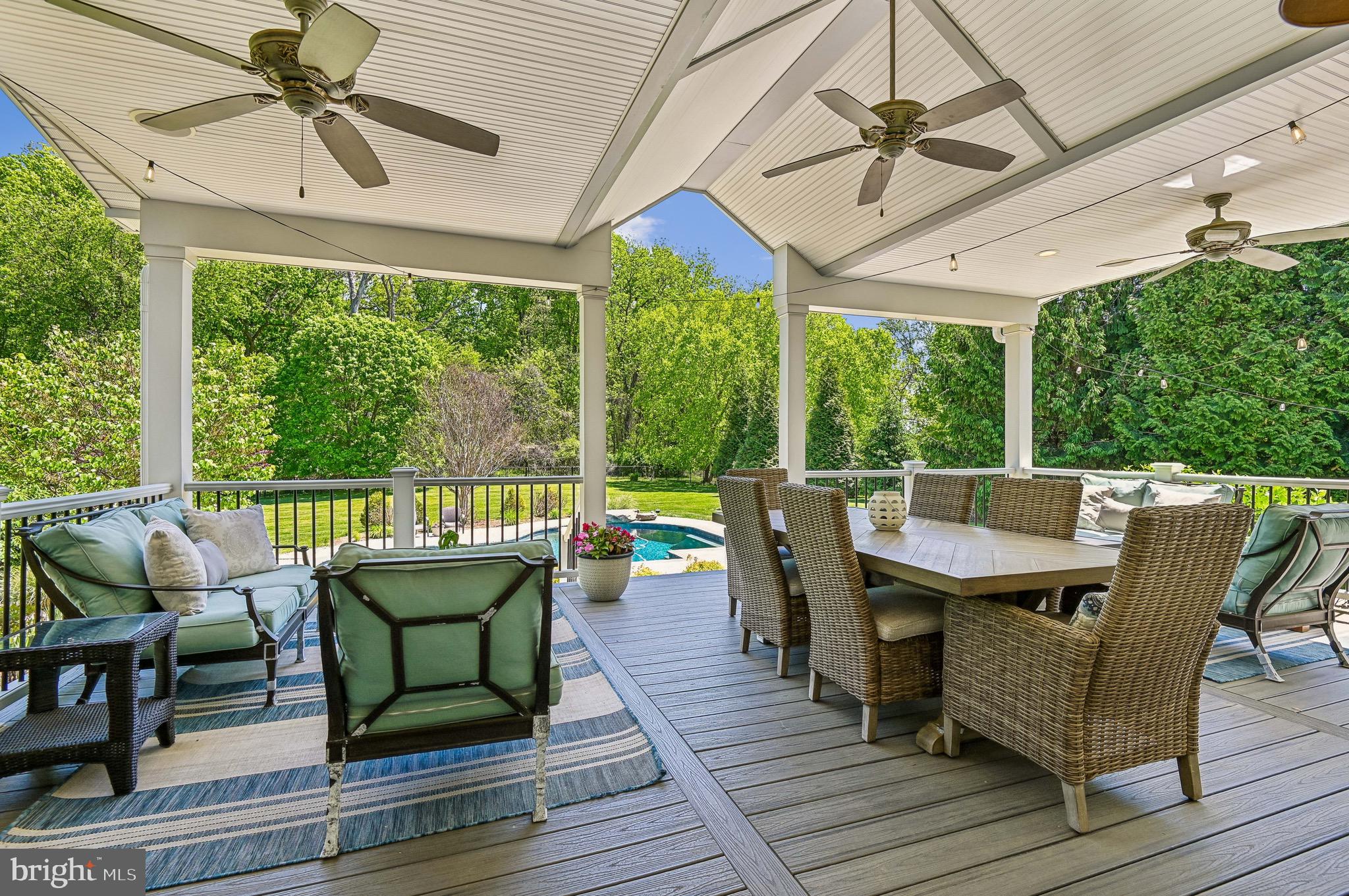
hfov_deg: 96.8
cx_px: 674
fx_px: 599
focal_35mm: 16
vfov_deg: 73.7
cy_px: 448
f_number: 8
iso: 100
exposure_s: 1/50
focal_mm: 16
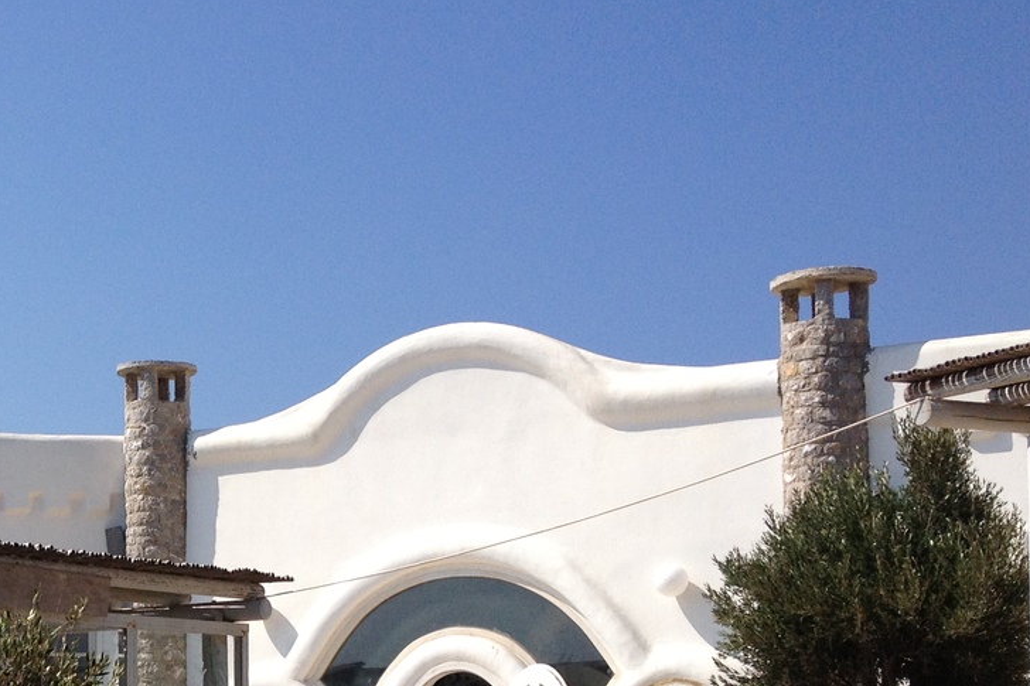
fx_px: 2288
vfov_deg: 16.7
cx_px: -28
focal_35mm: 80
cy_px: 663
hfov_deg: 24.1
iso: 50
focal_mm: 4.28
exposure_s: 1/2632
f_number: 2.4
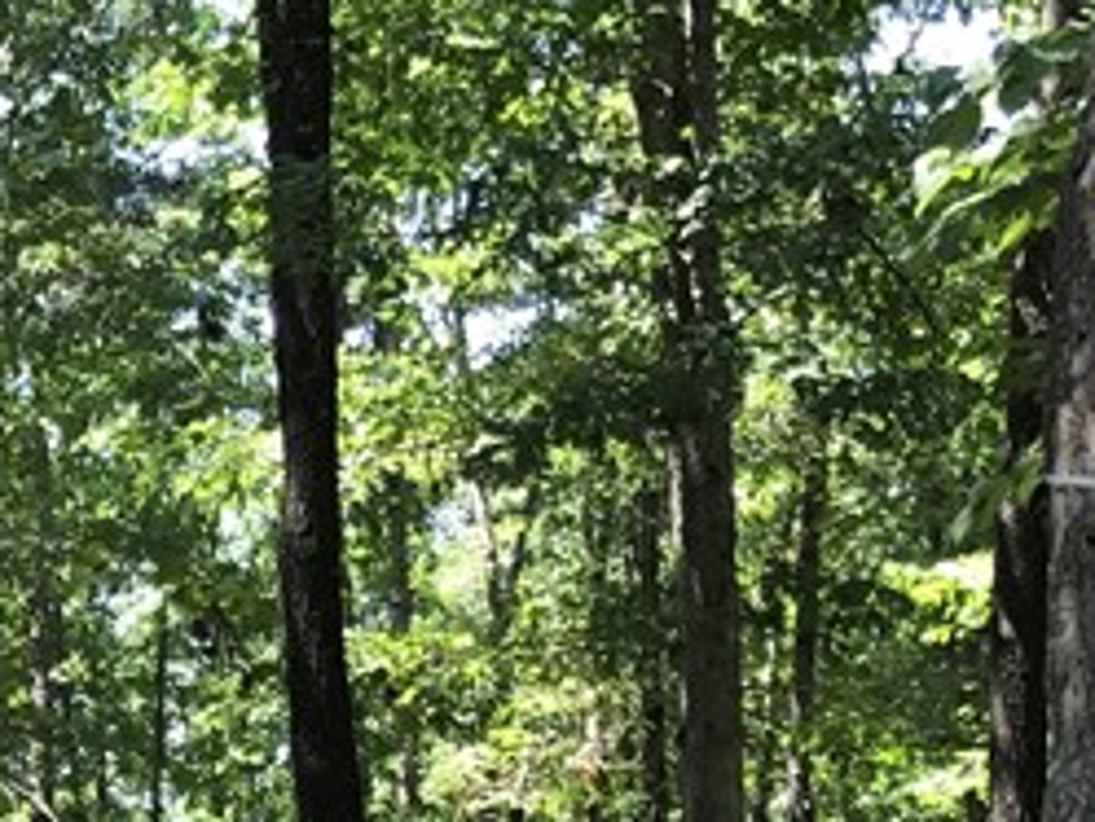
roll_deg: +1.6
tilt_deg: +4.0
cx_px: -743
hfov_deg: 15.3
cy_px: 800
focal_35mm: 115
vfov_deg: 12.7
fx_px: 3640
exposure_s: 1/167
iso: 20
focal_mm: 3.99
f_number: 1.8
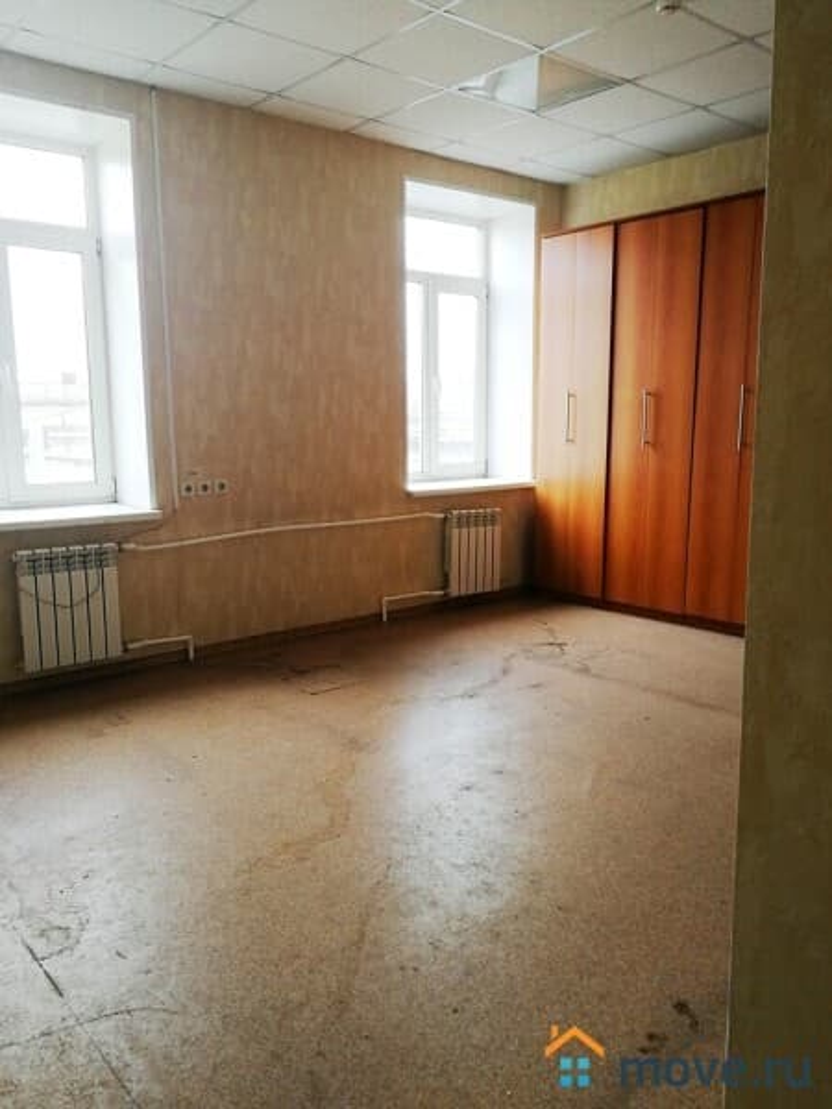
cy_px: 554
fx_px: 865
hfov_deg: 51.4
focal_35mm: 27
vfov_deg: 65.3
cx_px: 416
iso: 50
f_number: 2.2
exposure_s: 1/50
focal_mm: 3.95
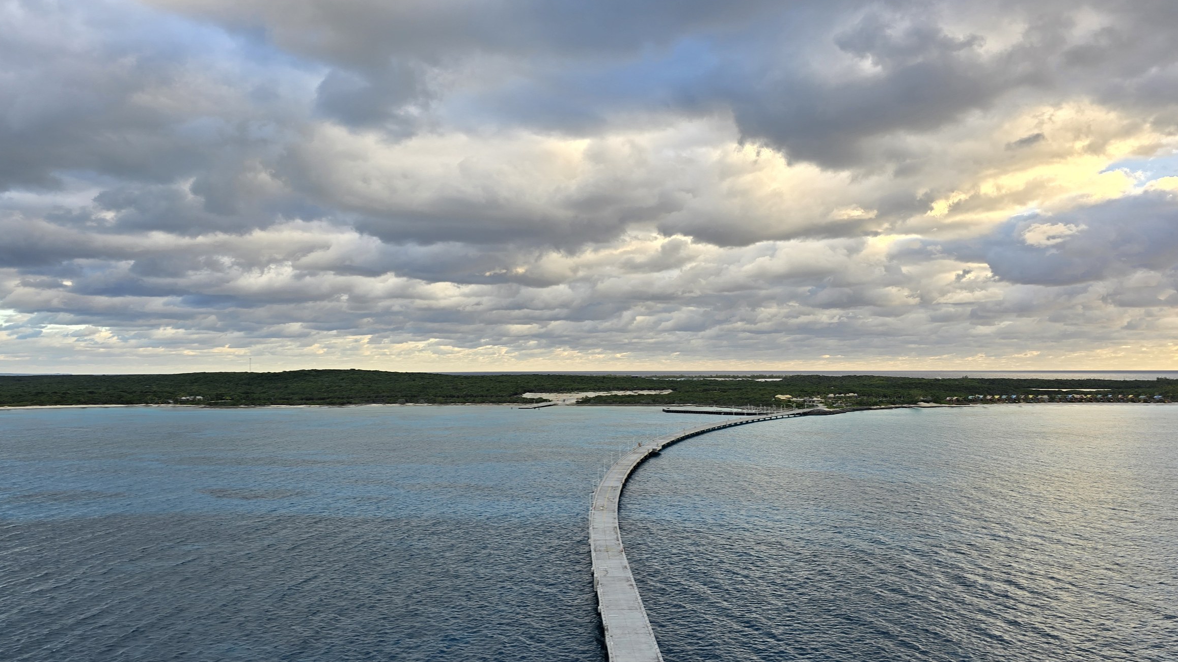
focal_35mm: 26
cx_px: 582
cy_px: 345
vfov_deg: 44.4
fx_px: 812
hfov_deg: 71.9
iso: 12
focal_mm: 6.3
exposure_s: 1/180
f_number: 1.7
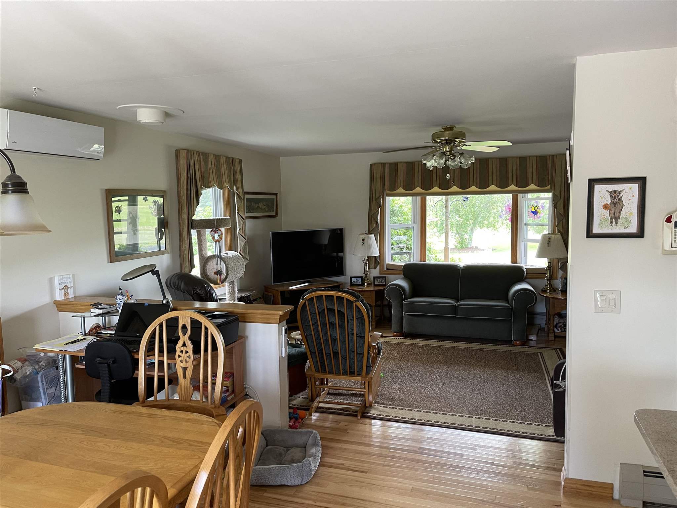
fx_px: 508
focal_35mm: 26
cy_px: 254
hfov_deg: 67.3
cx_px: 338
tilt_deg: -4.7
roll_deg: +0.8
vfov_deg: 53.1
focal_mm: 5.1
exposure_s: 1/74
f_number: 1.6
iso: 125
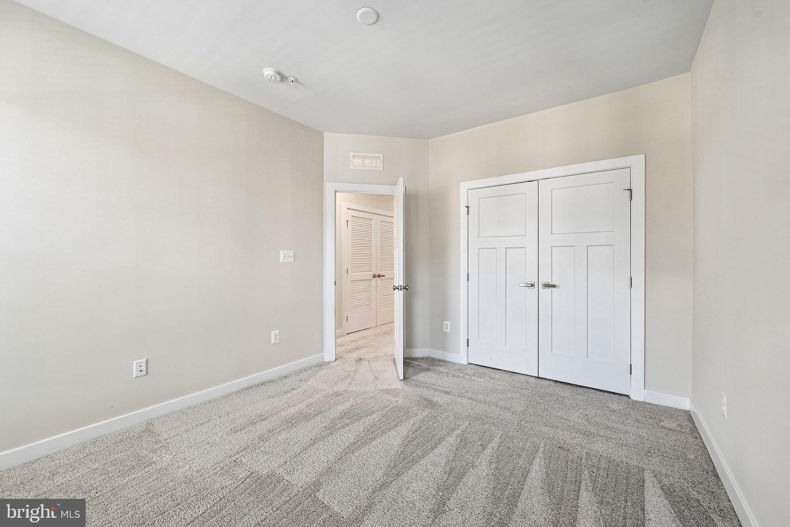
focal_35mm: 14
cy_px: 264
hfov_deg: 104.3
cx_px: 395
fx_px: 307
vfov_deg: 81.2
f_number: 8
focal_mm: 14
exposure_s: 1/13
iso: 400
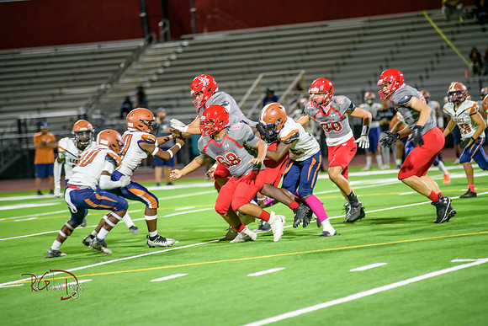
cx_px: 244
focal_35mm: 200
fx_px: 2712
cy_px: 163
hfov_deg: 10.3
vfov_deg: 6.9
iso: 1600
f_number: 2.8
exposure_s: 1/250
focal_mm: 200
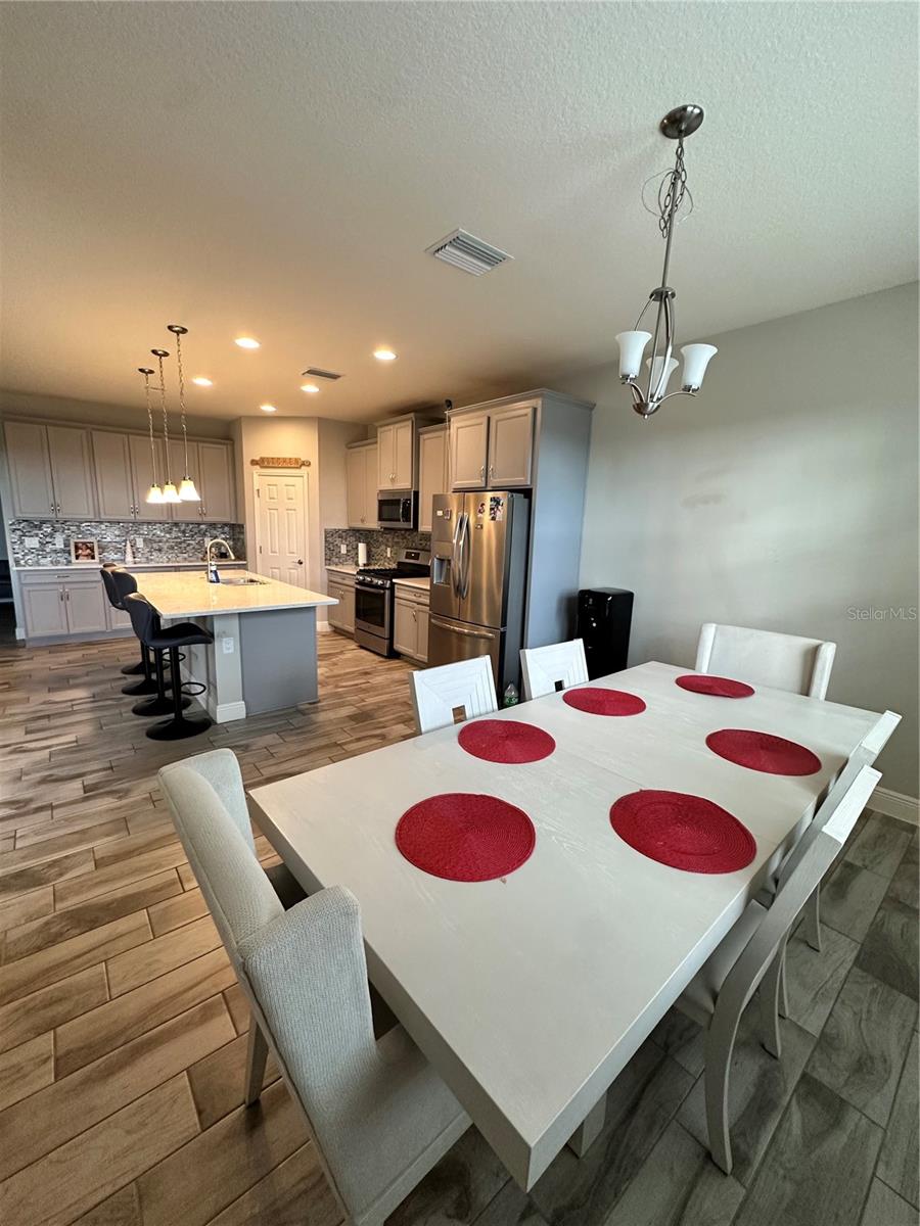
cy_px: 613
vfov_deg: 102.1
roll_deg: -2.0
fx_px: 496
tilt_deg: -10.1
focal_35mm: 14
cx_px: 460
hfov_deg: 85.7
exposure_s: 1/120
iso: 250
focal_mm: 2.22
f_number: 2.2
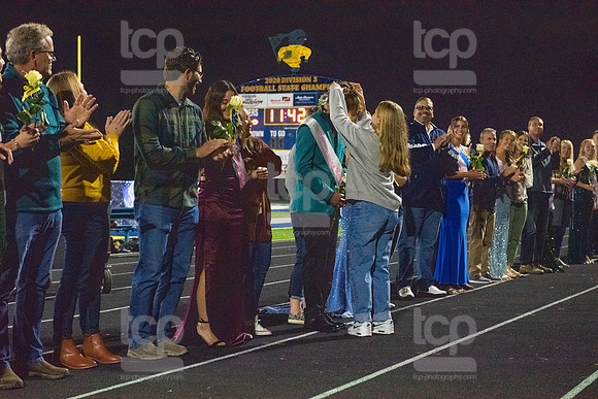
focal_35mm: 70
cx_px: 299
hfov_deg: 28.8
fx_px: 1163
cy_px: 200
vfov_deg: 19.5
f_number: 5
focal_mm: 70
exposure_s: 1/500
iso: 8000
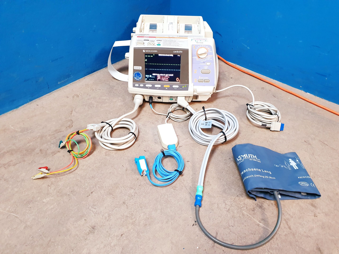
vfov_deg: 53.1
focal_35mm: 26
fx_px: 255
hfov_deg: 67.3
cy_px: 127
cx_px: 170
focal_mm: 4.3
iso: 400
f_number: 2.4
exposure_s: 1/50
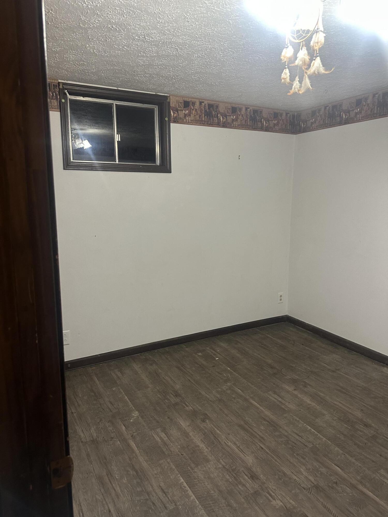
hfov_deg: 56.8
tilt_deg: -9.6
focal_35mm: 24
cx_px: 194
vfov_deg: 71.6
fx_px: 359
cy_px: 258
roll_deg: +0.1
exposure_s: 1/60
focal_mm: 6.86
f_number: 1.78
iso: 400
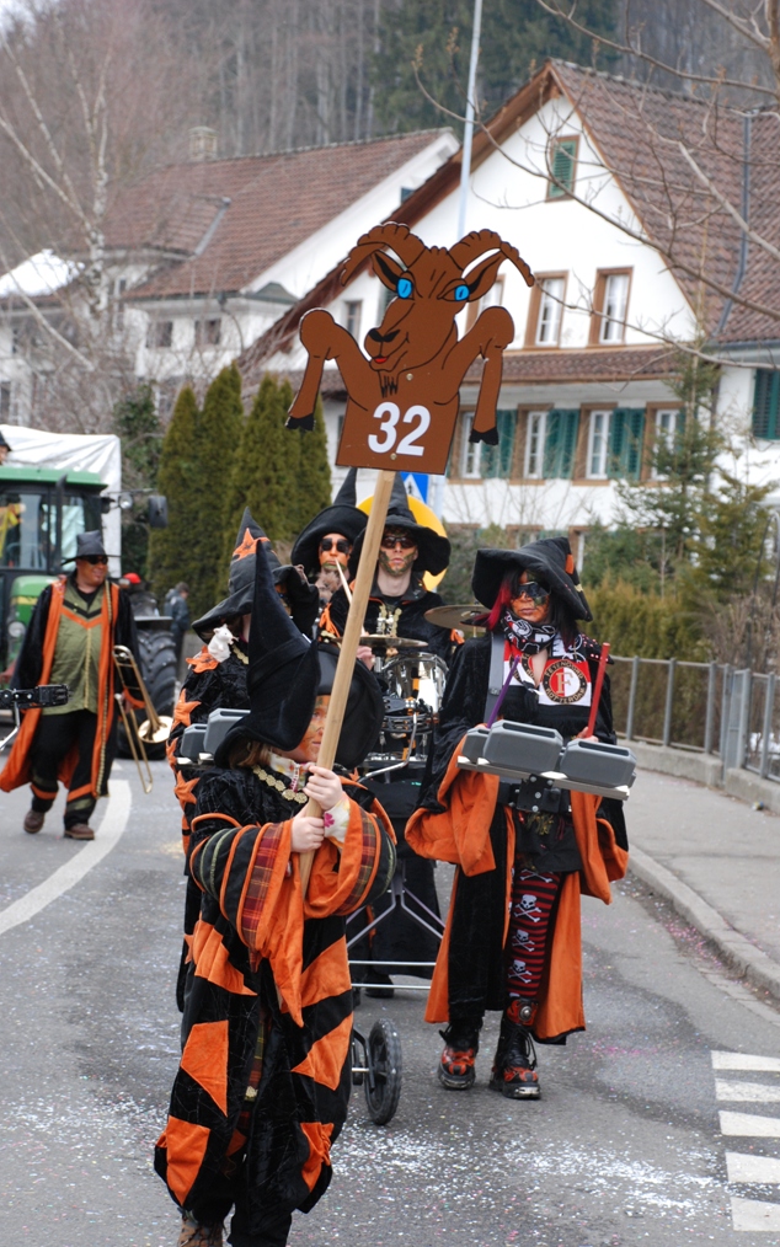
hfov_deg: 12.8
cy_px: 627
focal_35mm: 102
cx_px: 402
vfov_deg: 20.4
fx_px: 3468
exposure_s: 1/100
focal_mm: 66
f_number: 5.3
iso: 400
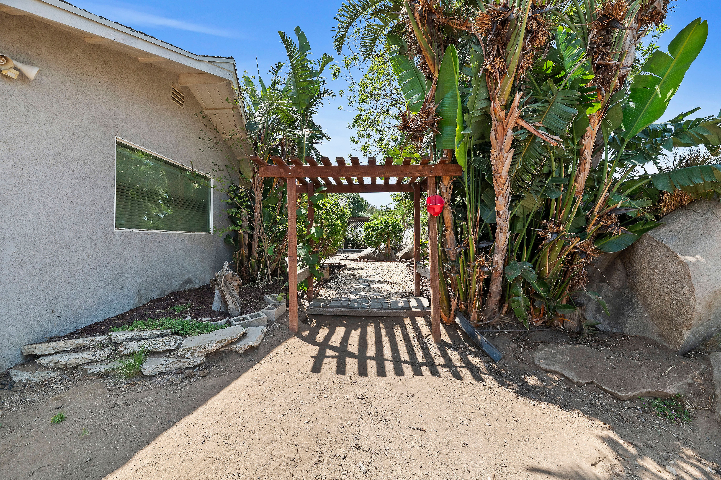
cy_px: 240
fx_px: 280
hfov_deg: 104.3
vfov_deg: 81.1
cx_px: 360
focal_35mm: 14
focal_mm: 14
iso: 500
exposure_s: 1/400
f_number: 10
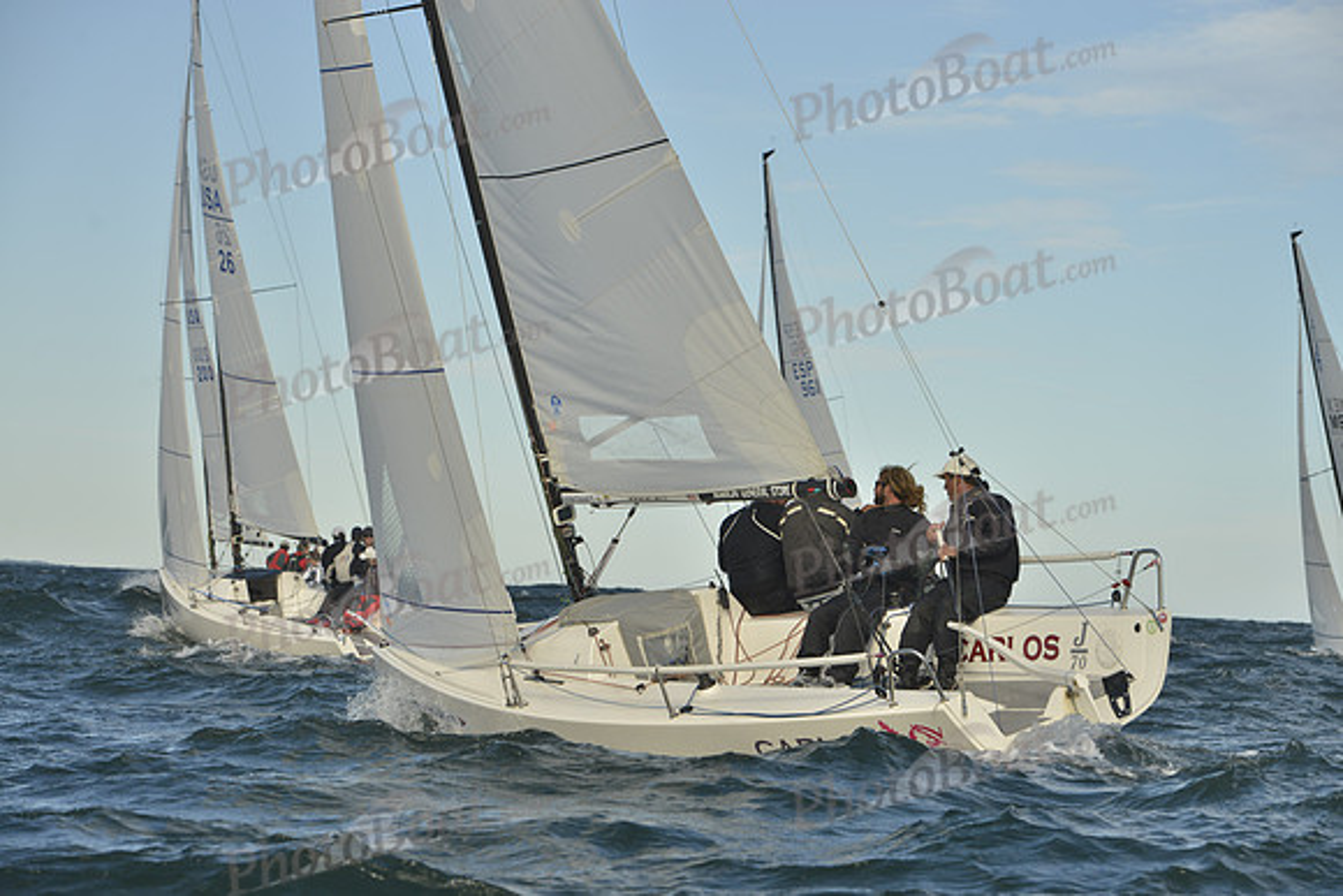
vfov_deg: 11.8
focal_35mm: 116
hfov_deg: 17.6
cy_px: 448
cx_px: 672
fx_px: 4328
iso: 280
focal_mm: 116
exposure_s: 1/1250
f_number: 8
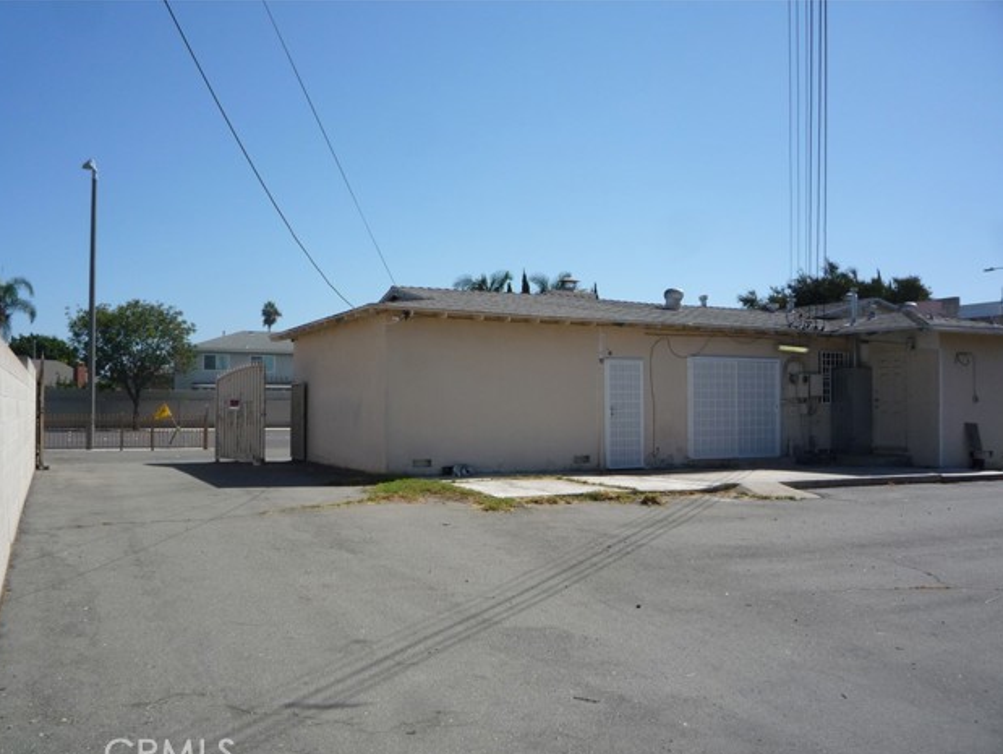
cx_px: 506
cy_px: 388
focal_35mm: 31
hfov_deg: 58.3
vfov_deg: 45.5
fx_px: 899
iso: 100
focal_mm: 5.2
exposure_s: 1/500
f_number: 5.6
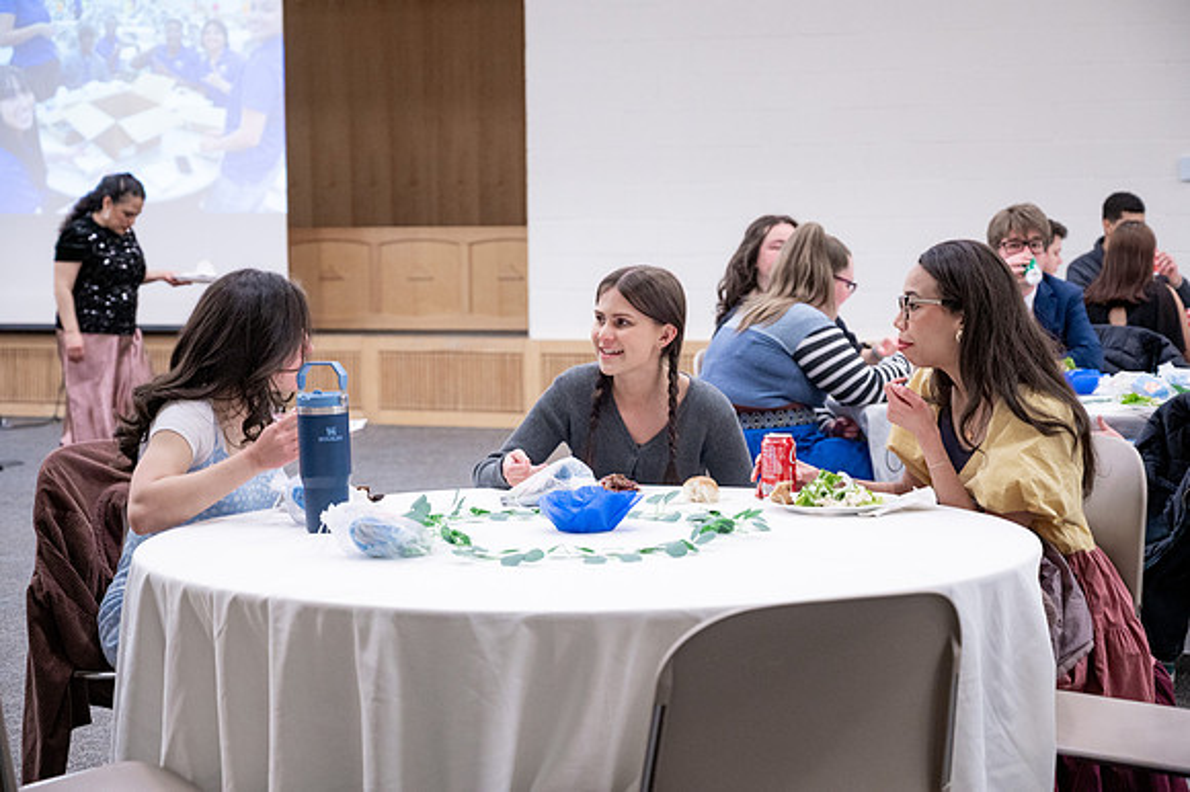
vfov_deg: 18.6
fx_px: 2422
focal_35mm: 73
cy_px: 377
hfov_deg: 27.6
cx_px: 623
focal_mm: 70
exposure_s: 1/200
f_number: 4
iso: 1600
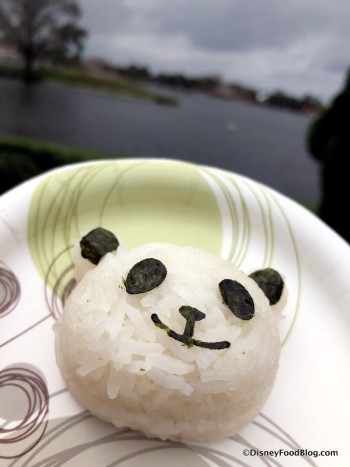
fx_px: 378
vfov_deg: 63.5
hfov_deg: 49.7
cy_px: 234
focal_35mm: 28
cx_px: 175
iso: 25
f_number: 1.8
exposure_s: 1/2857
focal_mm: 3.99
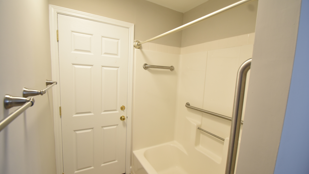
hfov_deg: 99.4
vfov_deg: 67.0
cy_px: 93
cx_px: 155
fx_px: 131
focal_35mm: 16
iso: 560
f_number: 4.5
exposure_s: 1/15
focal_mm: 10
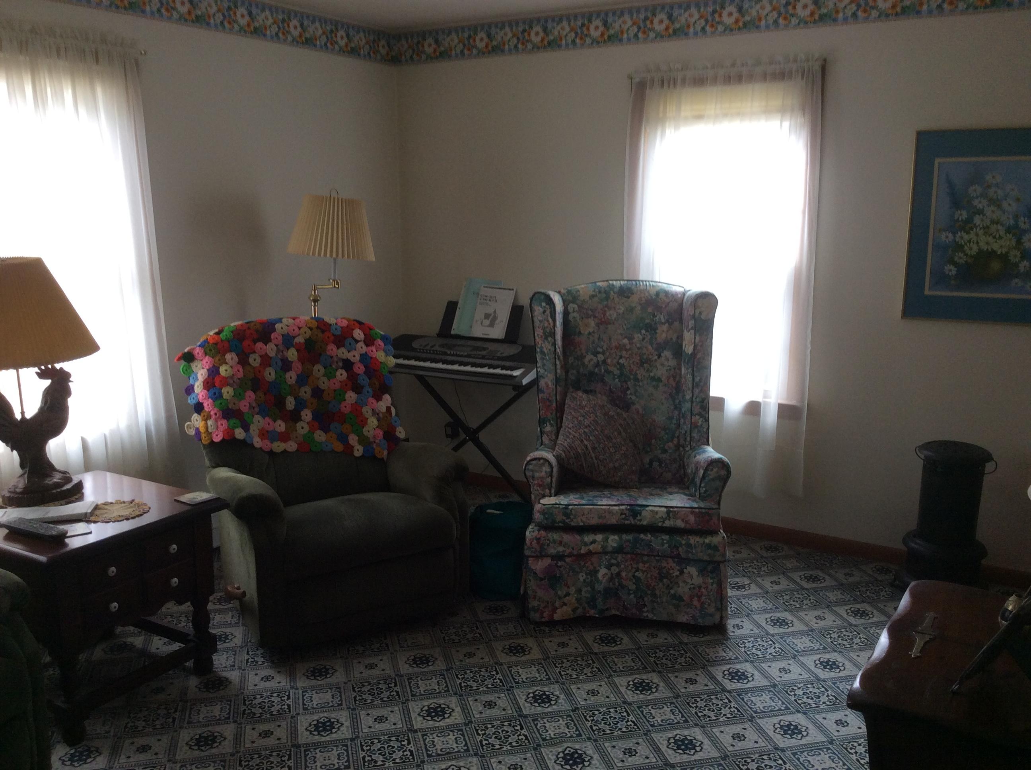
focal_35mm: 32
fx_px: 952
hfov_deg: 56.9
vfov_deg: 44.1
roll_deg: -0.3
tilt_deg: -12.4
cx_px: 516
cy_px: 385
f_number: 2.4
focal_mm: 3.3
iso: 40
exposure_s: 1/40
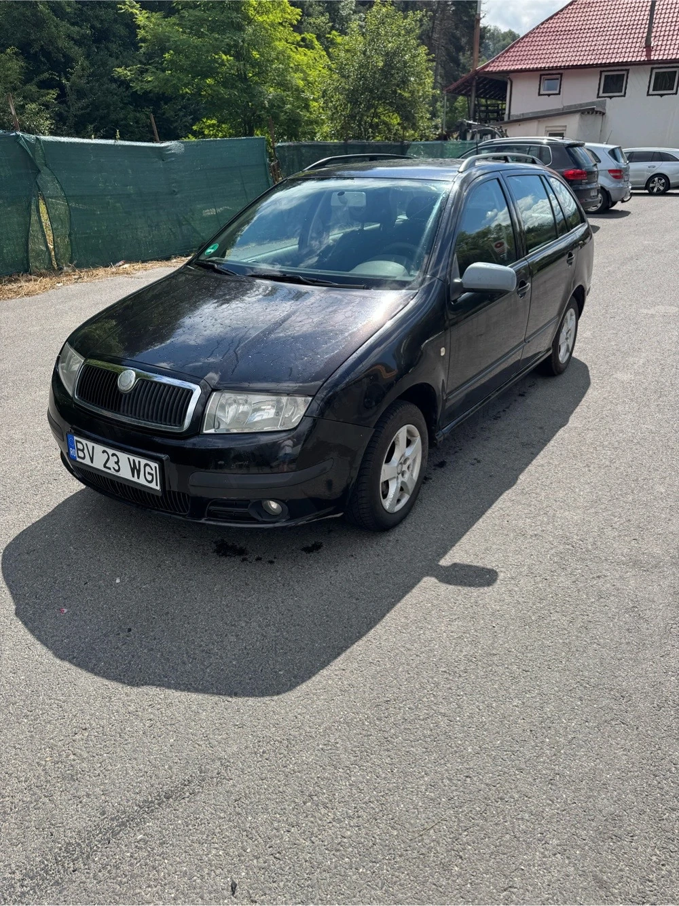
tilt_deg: -26.2
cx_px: 340
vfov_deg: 71.6
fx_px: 628
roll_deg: +1.0
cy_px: 453
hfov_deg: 56.8
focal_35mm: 24
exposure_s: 1/2710
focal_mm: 6.76
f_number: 1.78
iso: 80
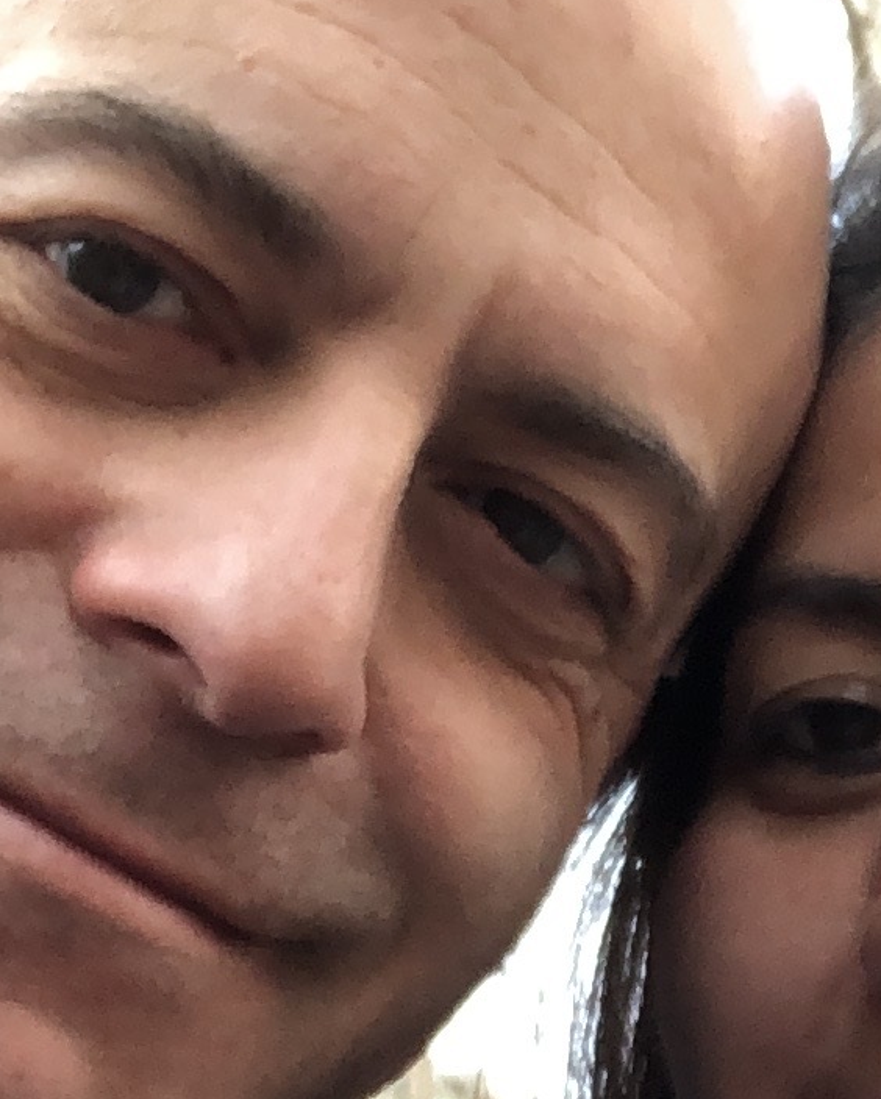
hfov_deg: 11.0
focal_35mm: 137
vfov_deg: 13.8
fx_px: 4461
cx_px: 1150
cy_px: 1140
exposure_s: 1/120
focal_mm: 2.87
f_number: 2.2
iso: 64
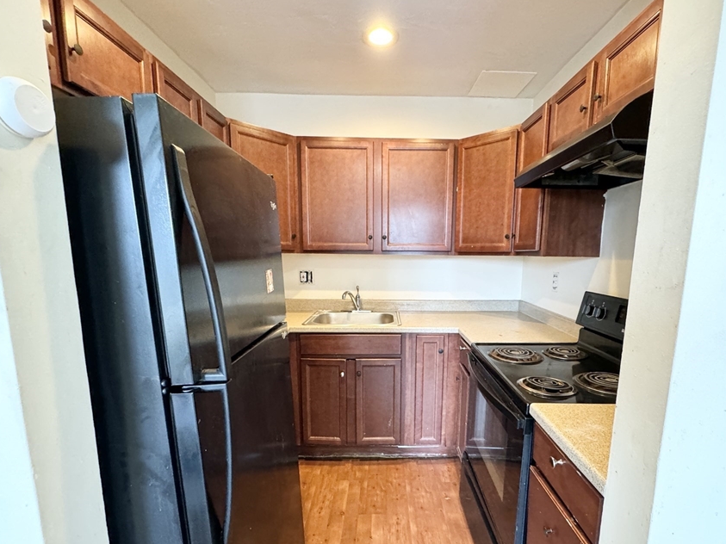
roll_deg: -1.7
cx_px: 394
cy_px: 306
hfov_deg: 90.8
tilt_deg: -4.8
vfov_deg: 74.4
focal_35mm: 17
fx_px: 356
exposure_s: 1/60
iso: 500
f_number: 2.2
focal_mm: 2.22
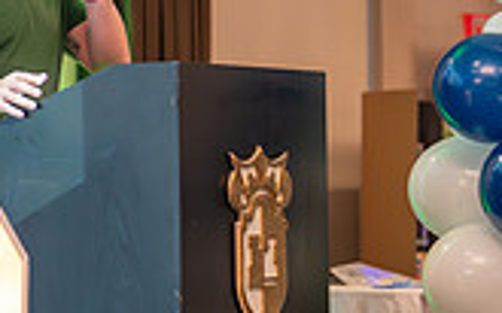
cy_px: 18
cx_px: -24
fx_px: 2640
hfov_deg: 10.7
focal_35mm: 193
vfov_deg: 6.8
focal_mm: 50
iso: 1000
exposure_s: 1/500
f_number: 1.2
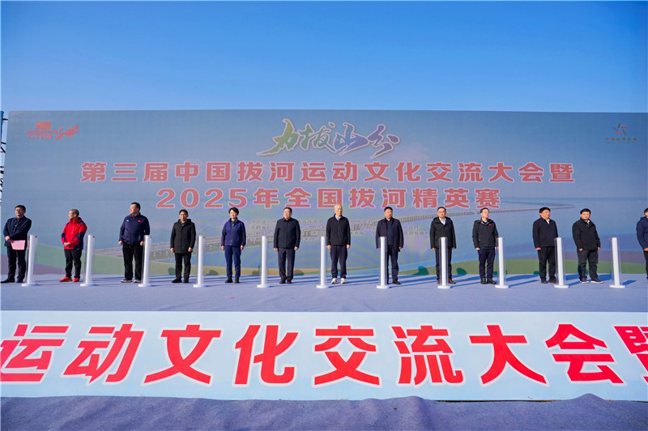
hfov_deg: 84.0
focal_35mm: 20
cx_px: 324
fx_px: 360
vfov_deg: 61.8
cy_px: 216
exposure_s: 1/250
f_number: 8
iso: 100
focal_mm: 20
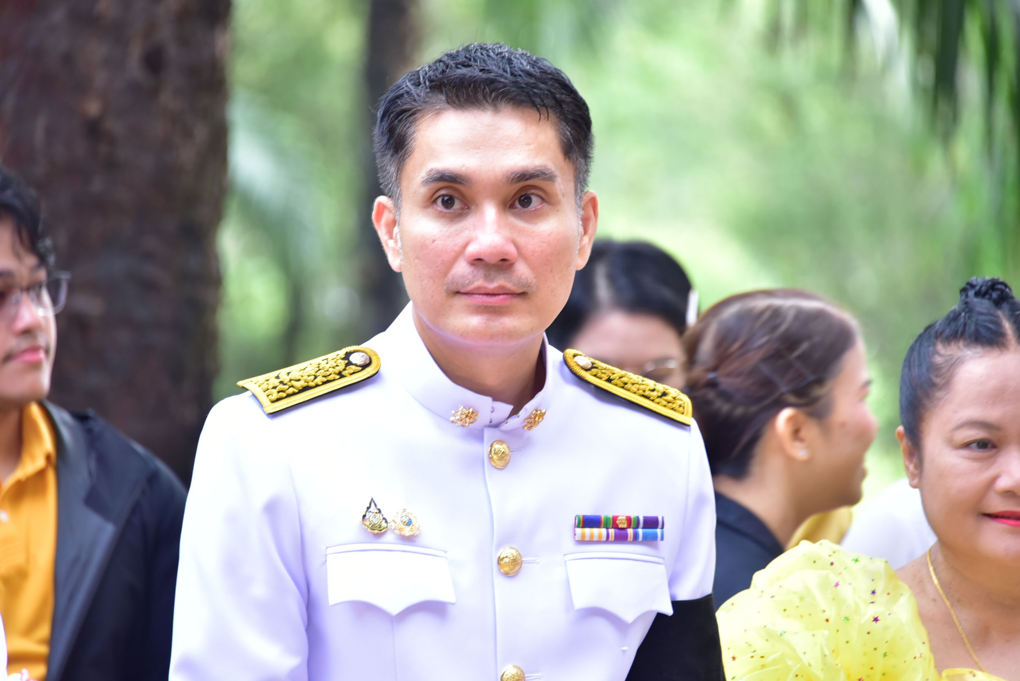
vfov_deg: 4.6
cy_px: 340
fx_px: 8503
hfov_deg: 6.9
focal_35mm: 300
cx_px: 510
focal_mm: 300
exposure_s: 1/160
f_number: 5.6
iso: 1000
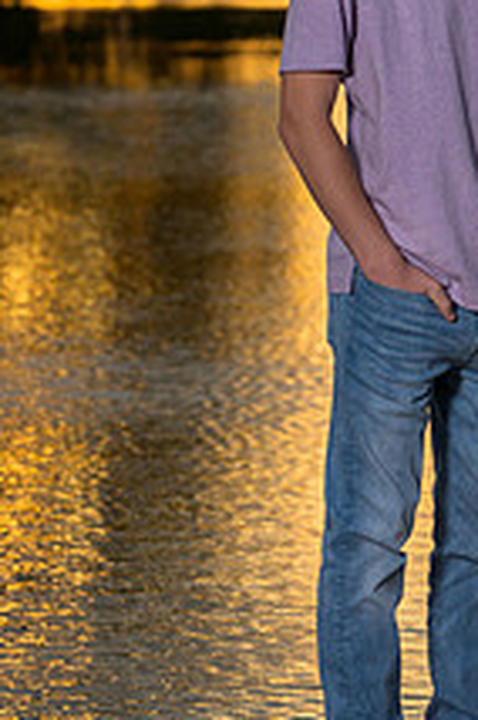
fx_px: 5894
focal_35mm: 295
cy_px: 202
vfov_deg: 7.0
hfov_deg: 4.6
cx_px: 465
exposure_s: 1/250
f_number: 7.1
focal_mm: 140
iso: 100
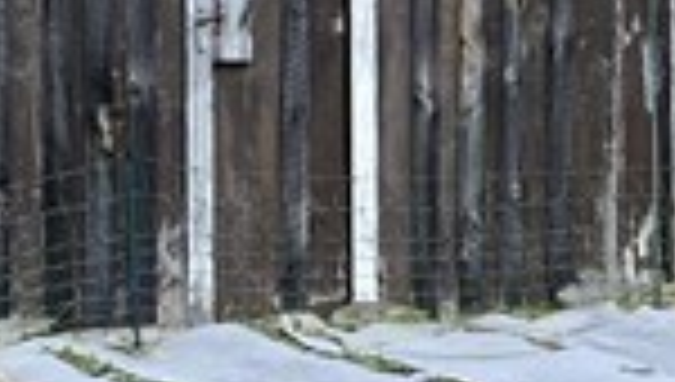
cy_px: 337
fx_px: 3461
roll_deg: -2.8
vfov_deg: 6.3
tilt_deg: -10.4
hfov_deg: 10.8
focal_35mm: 193
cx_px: 990
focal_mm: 4.25
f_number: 1.8
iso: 32
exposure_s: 1/1464
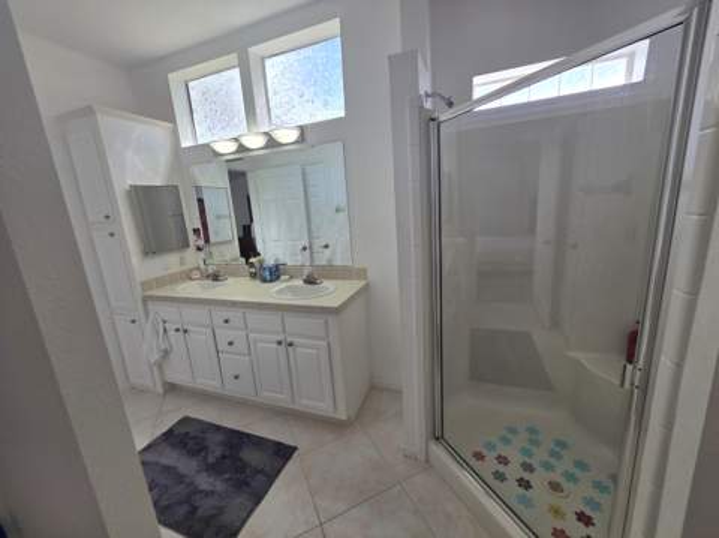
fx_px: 270
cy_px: 269
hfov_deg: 106.2
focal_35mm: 13
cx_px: 360
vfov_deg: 89.8
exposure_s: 1/120
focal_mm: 2.2
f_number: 1.9
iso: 25
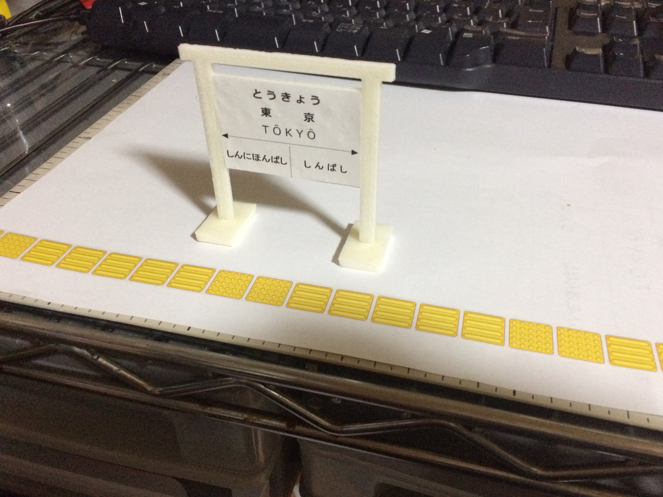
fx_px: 575
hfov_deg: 60.0
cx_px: 336
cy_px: 240
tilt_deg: -38.6
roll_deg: +1.8
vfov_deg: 46.8
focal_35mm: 30
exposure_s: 1/30
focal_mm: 4.15
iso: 320
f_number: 2.2
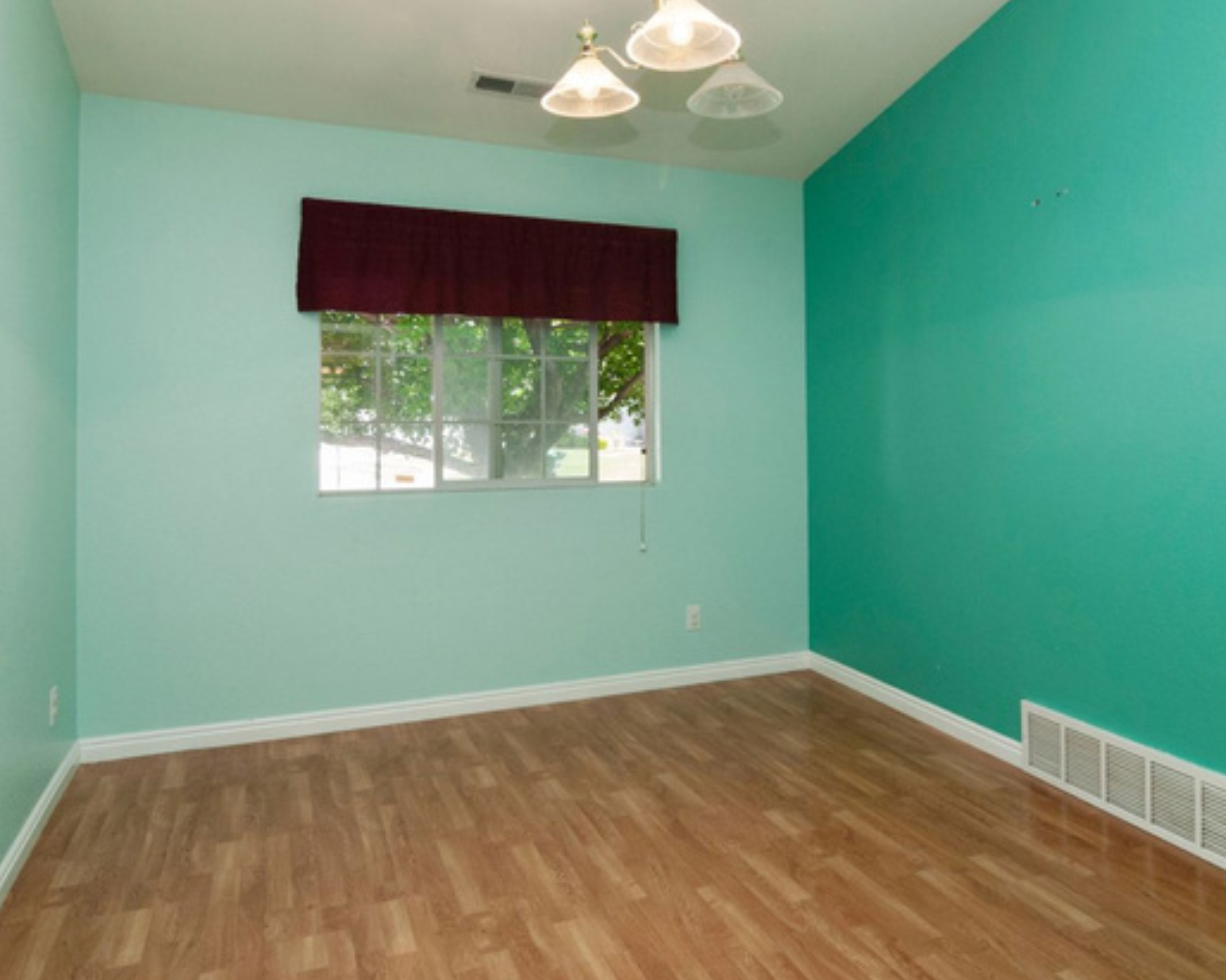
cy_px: 490
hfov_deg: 77.6
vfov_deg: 65.5
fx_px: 762
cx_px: 624
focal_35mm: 21
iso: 200
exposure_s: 1/60
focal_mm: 12
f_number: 5
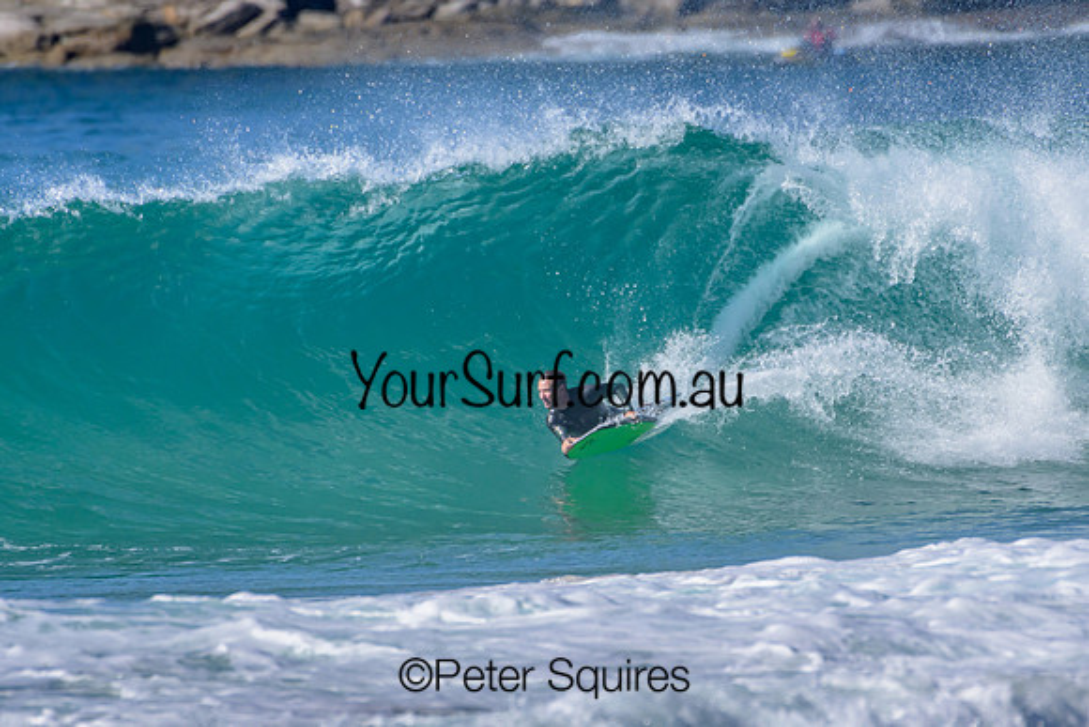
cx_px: 544
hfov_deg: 2.1
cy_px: 364
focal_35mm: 1000
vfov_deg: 1.4
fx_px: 30256
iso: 1000
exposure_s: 1/2000
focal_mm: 1000
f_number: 11
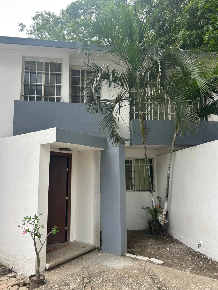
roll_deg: +0.3
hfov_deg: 53.1
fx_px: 218
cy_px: 145
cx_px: 109
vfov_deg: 67.3
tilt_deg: +9.3
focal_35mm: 26
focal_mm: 5.7
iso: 50
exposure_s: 1/375
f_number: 1.5
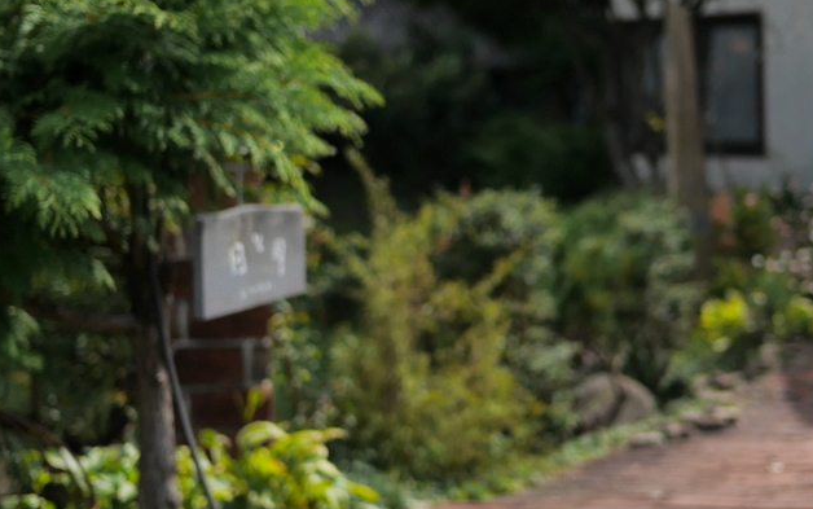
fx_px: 1795
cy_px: 254
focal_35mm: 81
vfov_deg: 16.1
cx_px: 476
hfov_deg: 25.5
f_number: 1.7
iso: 200
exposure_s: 1/16000
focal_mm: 20
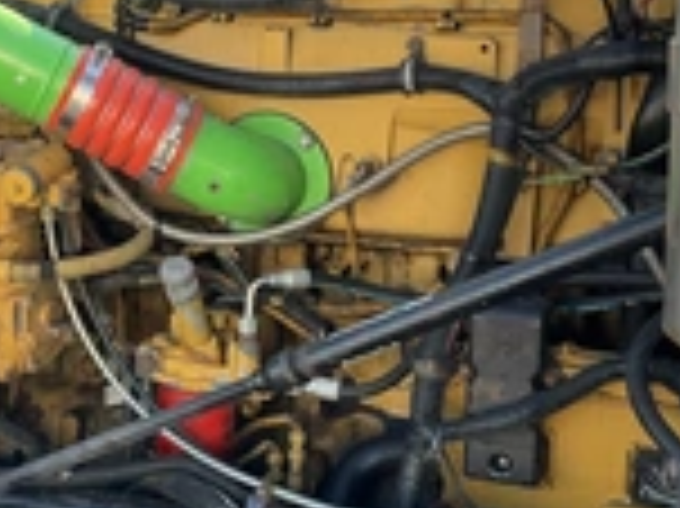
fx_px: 1511
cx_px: 140
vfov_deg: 19.1
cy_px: 202
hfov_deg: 25.0
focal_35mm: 77
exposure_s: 1/135
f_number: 1.8
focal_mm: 3
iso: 32
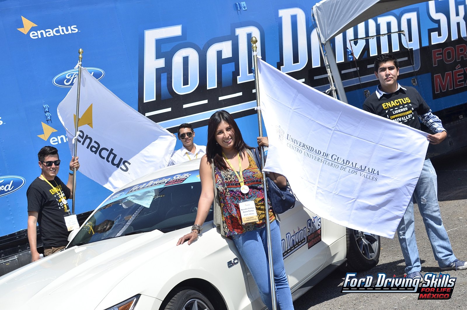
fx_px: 680
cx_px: 234
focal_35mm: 52
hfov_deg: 37.9
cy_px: 155
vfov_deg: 25.7
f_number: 6.3
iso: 320
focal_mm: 35
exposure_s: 1/2000
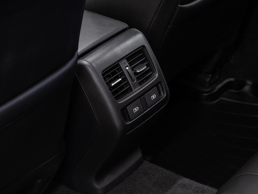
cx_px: 132
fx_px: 835
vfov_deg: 13.2
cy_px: 85
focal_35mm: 112
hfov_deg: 17.6
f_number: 5.6
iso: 100
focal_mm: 70
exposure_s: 1
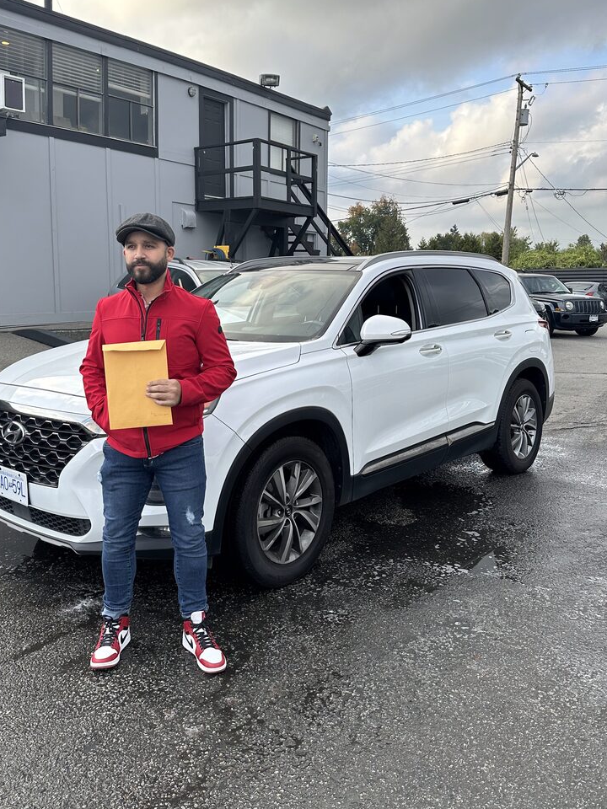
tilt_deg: -3.5
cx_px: 274
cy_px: 347
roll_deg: +0.0
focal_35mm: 30
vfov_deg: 59.7
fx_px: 701
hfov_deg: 46.7
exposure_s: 1/1157
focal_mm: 6.86
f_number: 1.78
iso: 80
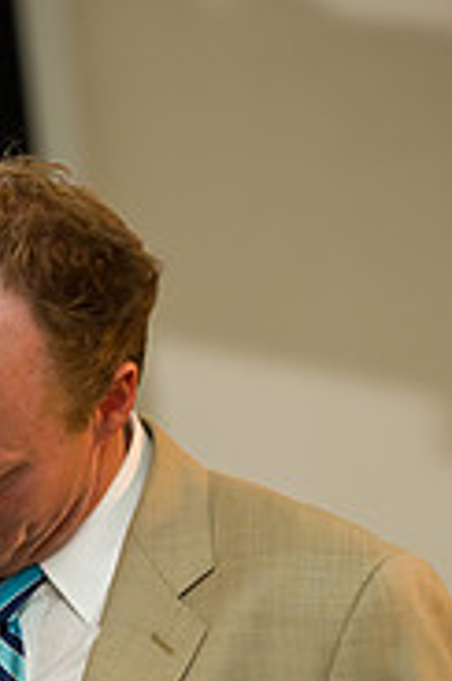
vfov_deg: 6.2
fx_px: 6257
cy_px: 740
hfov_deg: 4.1
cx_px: -39
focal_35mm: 331
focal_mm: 135
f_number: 3.2
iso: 1600
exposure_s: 1/125
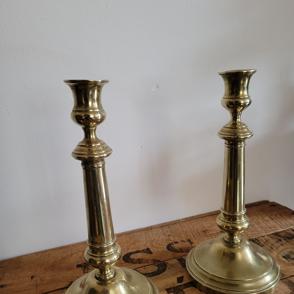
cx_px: 148
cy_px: 178
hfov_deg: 52.5
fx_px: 298
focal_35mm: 31
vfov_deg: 52.1
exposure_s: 1/50
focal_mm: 5.4
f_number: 1.8
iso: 640
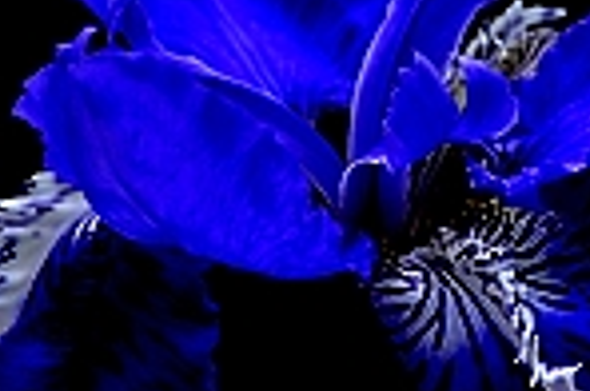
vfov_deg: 2.1
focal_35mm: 640
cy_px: 102
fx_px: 10467
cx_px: 714
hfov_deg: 3.2
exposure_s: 1/100
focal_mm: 105
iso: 200
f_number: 7.1
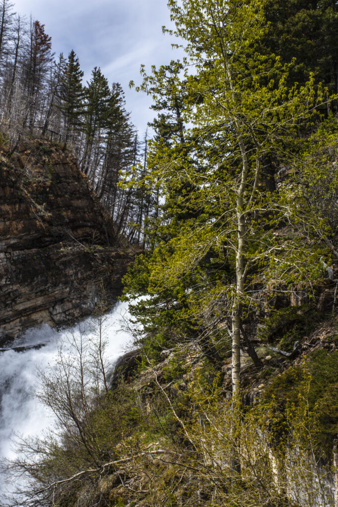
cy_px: 254
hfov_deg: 18.2
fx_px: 1056
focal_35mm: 75
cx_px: 169
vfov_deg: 27.0
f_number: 11
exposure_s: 1/80
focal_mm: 50
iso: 200
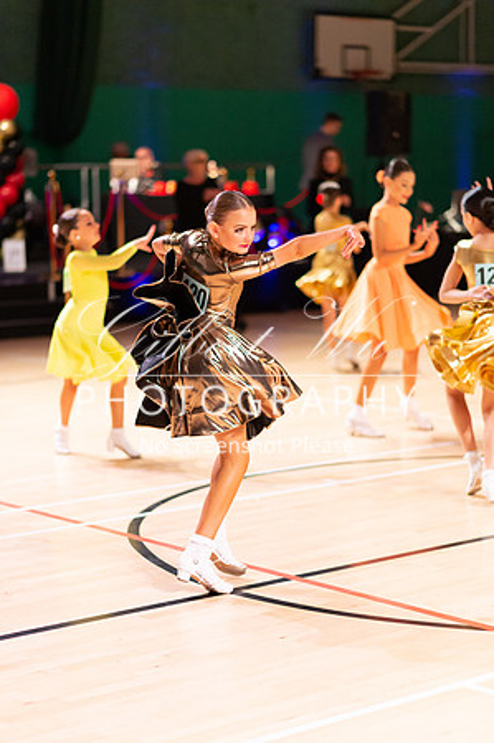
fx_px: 1753
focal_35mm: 85
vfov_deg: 23.9
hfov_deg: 16.0
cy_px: 372
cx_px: 247
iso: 2500
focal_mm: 85
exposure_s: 1/1000
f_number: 1.8
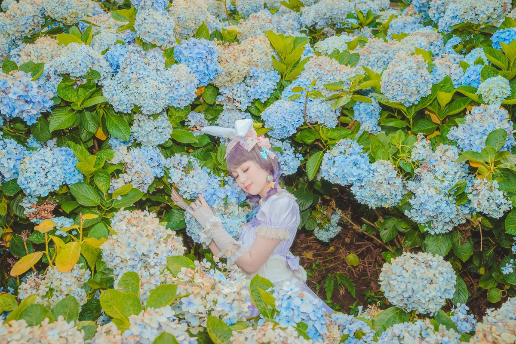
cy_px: 172
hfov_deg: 55.8
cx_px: 258
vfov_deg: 38.9
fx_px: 487
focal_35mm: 34
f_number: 5.6
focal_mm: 34
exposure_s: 1/200
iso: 250
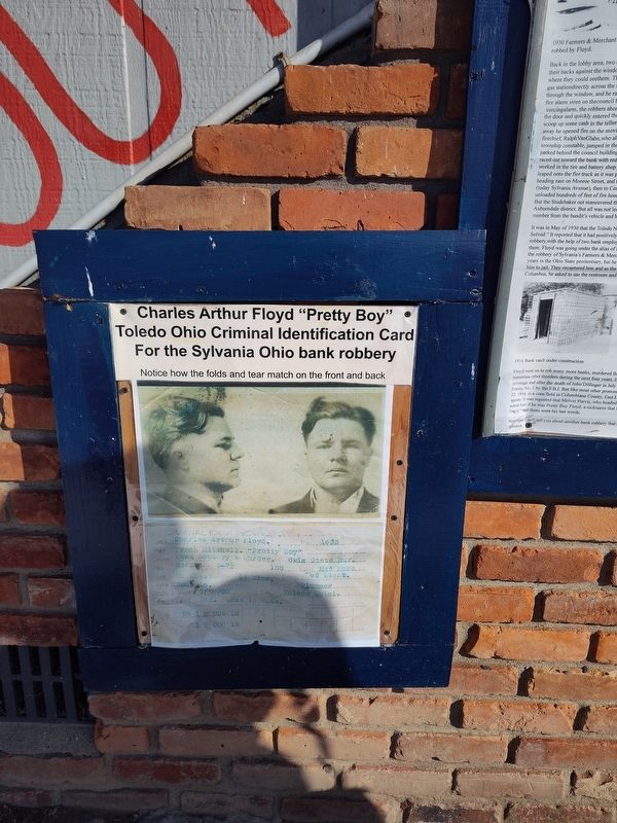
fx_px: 547
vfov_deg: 73.9
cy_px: 412
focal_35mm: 23
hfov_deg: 58.9
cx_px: 308
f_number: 1.8
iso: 100
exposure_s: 1/2889
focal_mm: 5.56
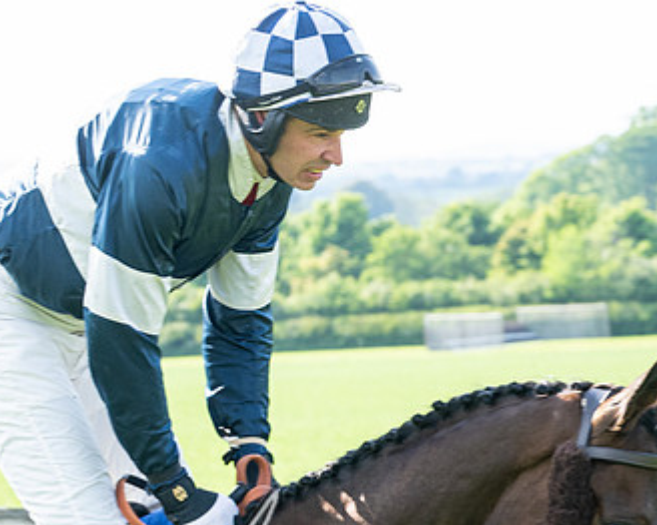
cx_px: 173
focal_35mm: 282
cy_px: 510
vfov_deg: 5.5
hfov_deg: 6.9
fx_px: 5480
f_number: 5
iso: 400
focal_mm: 70
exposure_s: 1/640
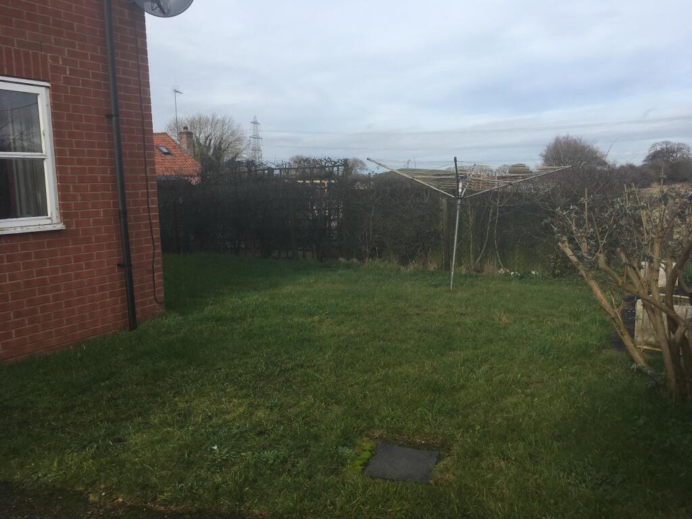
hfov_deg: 61.7
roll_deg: +2.1
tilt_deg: -9.3
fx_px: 580
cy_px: 260
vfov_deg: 48.2
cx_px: 346
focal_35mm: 29
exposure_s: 1/927
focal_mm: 4.15
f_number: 2.2
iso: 25
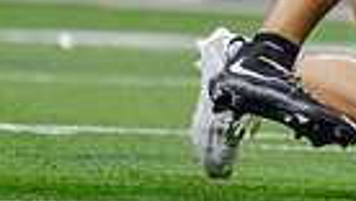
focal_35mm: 1458
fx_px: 13779
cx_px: 491
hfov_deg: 1.5
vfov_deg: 0.8
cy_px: -243
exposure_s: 1/1250
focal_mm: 200
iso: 3200
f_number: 2.8
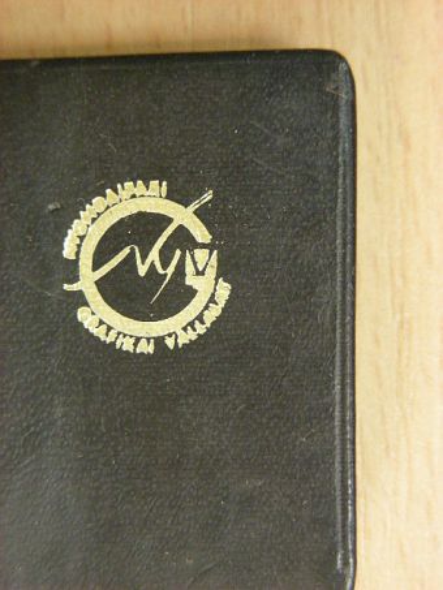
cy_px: 295
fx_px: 1688
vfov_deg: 19.8
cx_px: 222
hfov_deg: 14.9
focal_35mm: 99
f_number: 3.5
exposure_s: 1/15
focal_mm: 16.5
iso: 360
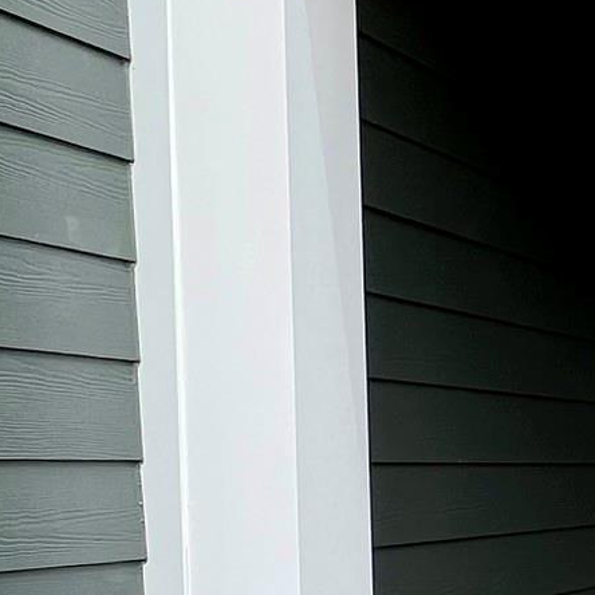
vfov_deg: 30.7
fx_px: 1031
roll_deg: +0.0
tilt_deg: -3.4
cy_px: 541
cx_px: 1004
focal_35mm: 53
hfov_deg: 22.6
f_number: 1.8
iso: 32
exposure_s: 1/346
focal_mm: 1.57
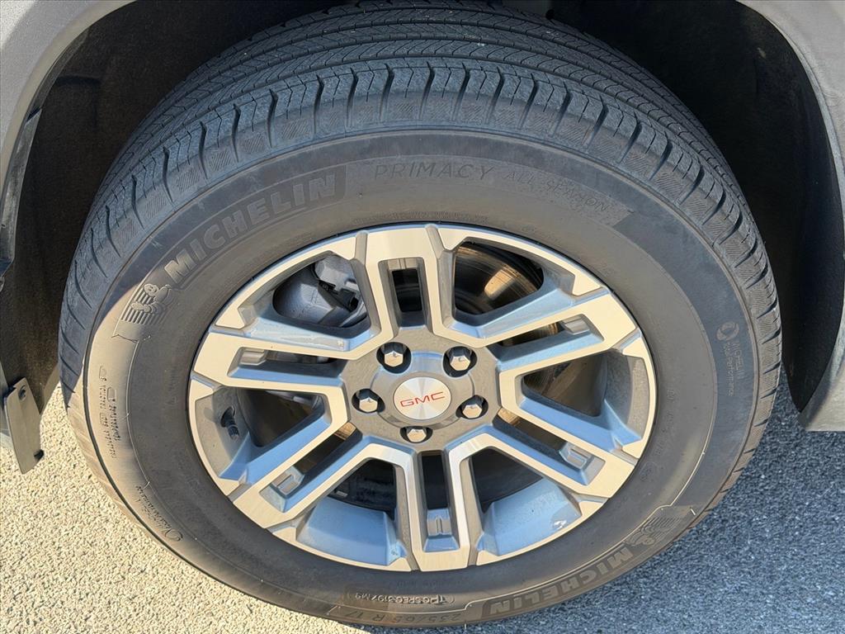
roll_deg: -2.7
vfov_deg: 30.3
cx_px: 422
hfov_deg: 39.7
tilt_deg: -37.8
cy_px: 317
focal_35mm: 48
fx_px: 1172
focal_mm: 6.76
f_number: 1.78
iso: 64
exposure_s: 1/300
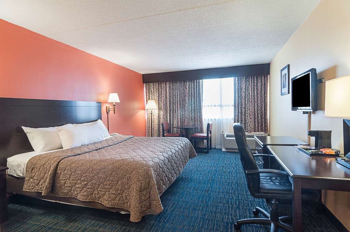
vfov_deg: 67.2
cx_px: 175
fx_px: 175
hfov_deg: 90.1
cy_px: 116
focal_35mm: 18
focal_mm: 12
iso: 400
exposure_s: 1.6
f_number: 8
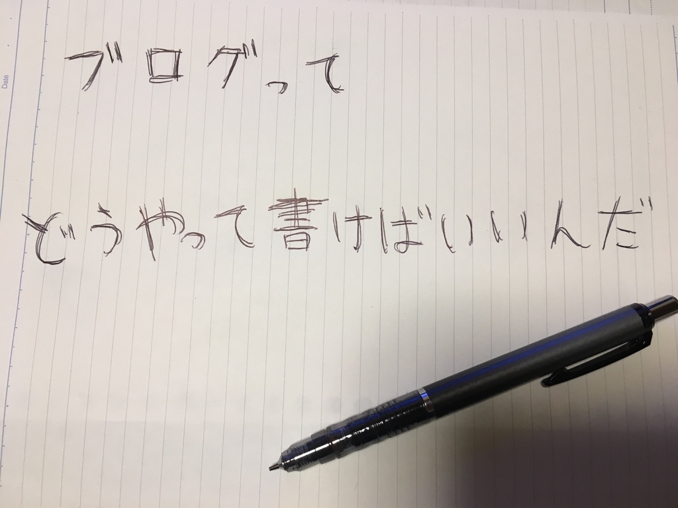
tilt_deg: -82.1
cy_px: 254
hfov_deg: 61.7
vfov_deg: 48.2
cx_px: 339
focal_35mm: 29
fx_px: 568
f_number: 2.2
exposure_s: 1/30
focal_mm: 4.15
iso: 80
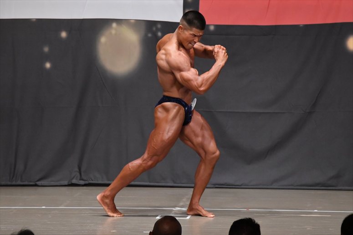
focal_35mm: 255
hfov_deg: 8.1
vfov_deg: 5.4
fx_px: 2499
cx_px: 176
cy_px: 118
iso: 6400
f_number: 5.6
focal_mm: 170
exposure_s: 1/400
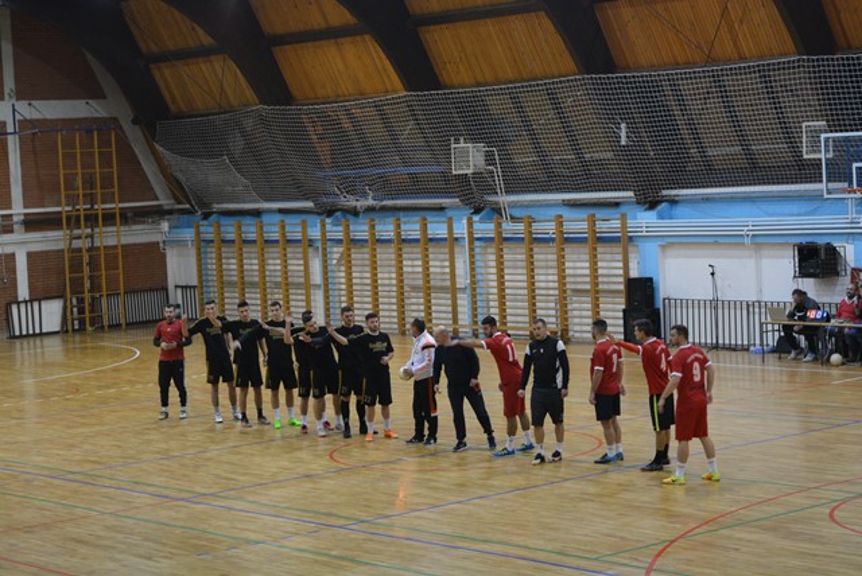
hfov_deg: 24.6
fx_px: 1977
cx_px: 431
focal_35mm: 82
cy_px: 288
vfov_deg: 16.6
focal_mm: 55
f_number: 5.6
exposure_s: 1/40
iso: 1600
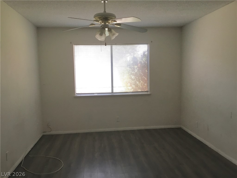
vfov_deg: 45.4
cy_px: 89
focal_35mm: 31
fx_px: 212
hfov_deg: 58.4
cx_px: 118
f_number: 2.4
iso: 50
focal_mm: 3.3
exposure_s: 1/30
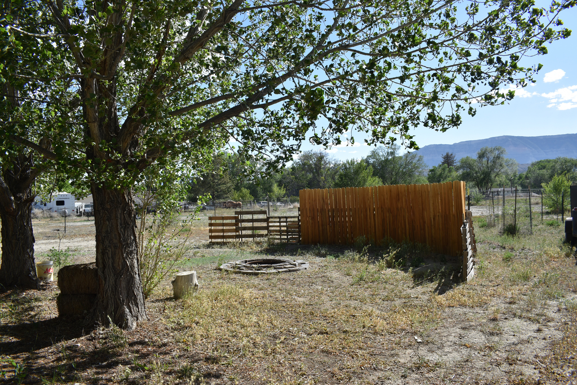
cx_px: 288
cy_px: 192
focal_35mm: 27
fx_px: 433
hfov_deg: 67.4
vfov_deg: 47.9
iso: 100
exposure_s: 1/250
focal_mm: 18
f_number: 8
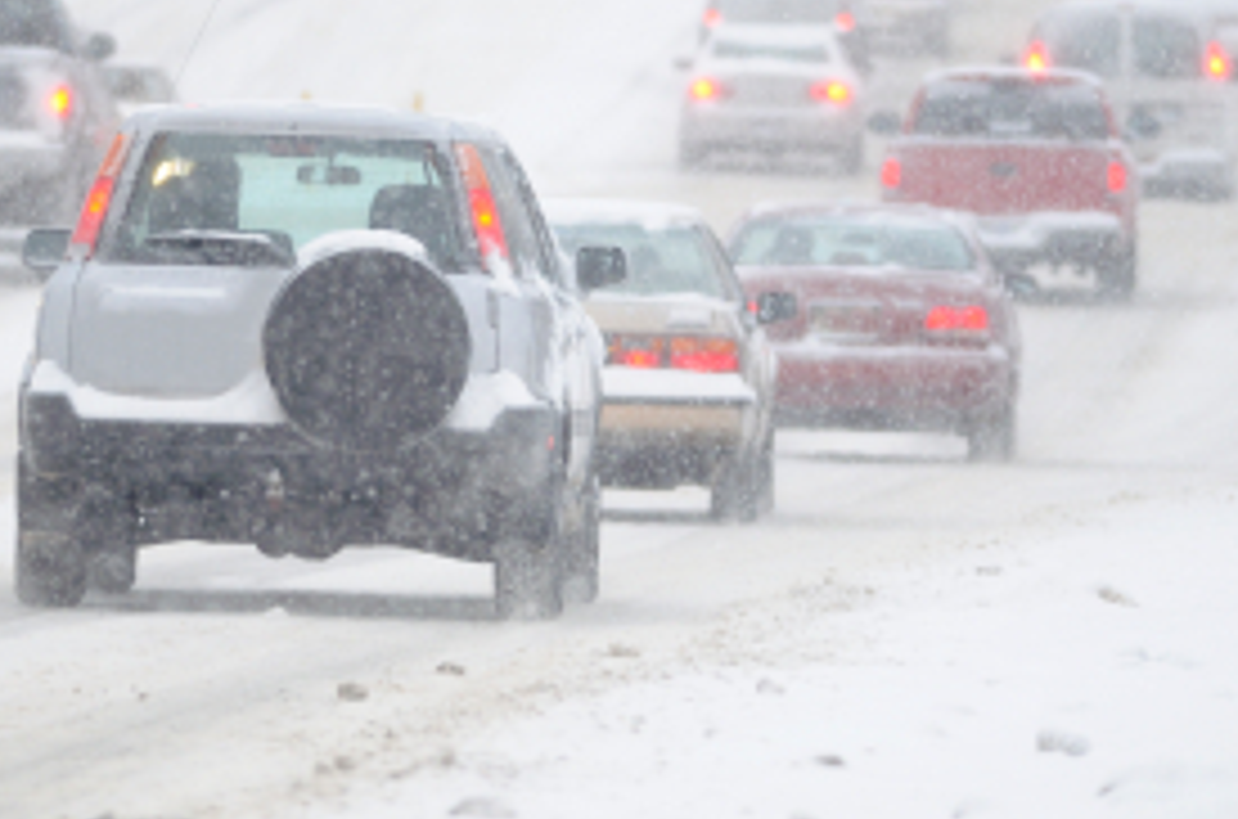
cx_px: 527
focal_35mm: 698
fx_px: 23948
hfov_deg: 3.0
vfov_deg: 2.0
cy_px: 369
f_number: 4
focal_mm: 300
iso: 500
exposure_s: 1/250
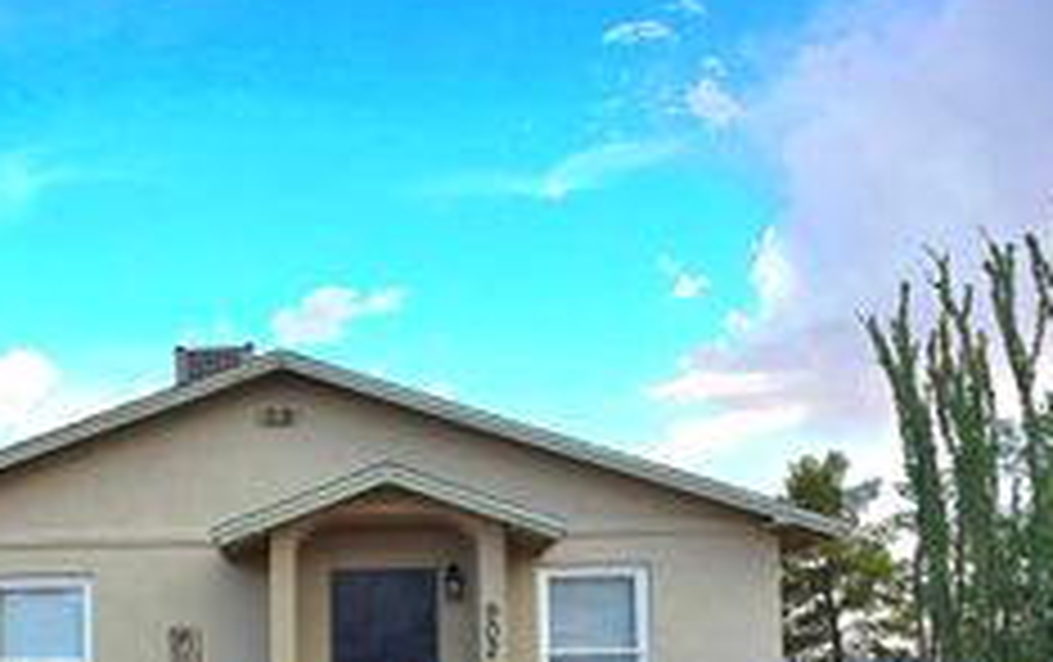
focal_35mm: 52
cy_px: 637
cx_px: 288
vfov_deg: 24.0
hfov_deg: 38.0
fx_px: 1494
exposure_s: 1/370
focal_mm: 6.3
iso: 12
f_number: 1.7
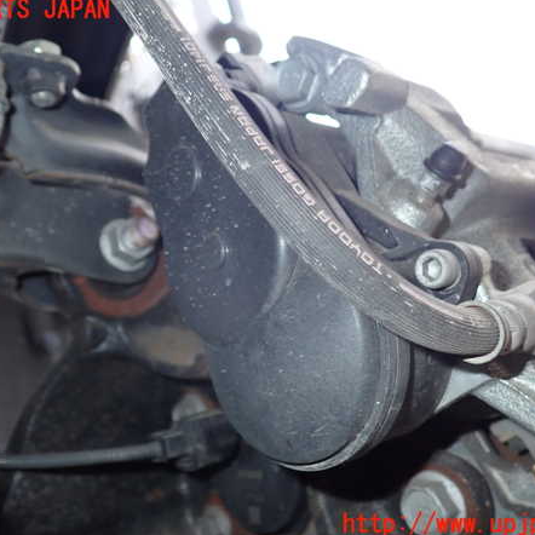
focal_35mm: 36
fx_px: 629
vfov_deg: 46.0
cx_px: 253
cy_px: 268
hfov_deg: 46.0
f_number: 6.3
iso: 200
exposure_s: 1/30
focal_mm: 5.4
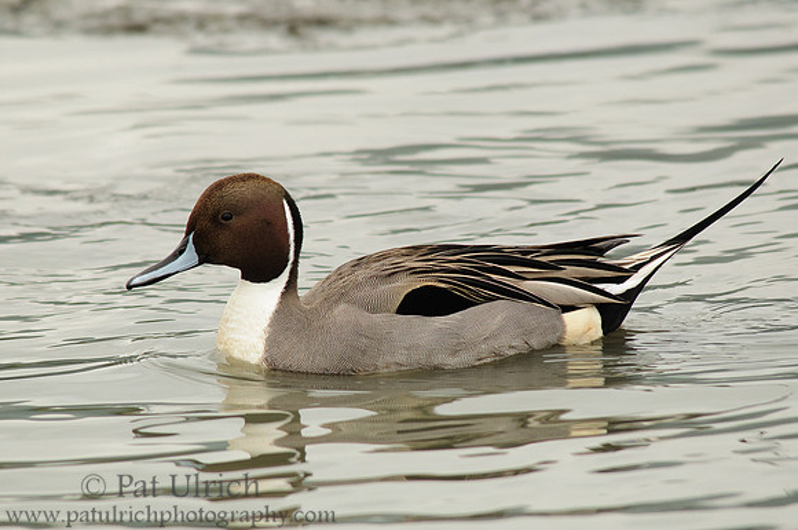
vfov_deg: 2.3
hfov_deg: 3.4
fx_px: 13281
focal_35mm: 600
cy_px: 265
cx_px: 399
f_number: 8
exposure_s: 1/200
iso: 640
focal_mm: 400
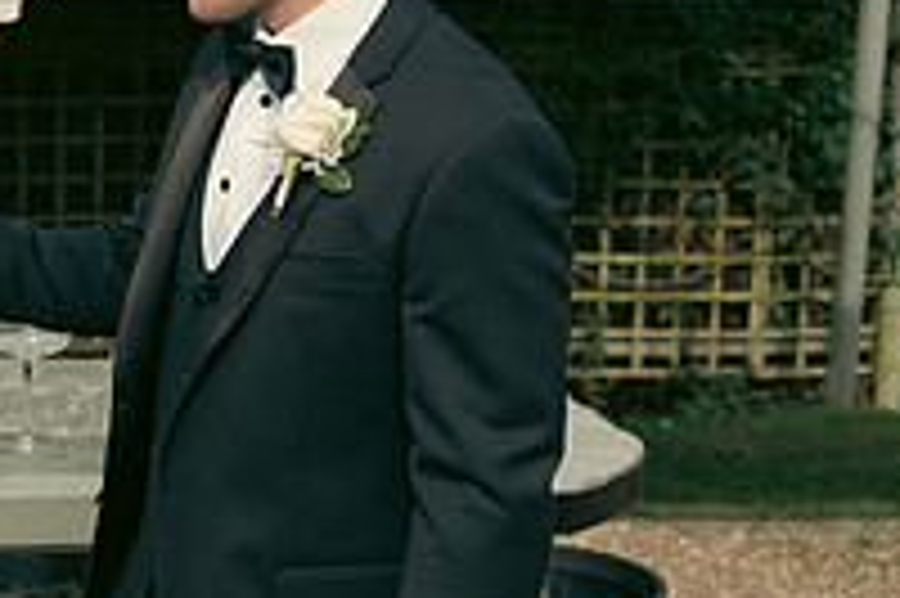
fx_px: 2173
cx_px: -104
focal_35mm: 87
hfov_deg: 22.1
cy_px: 164
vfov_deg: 15.6
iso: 320
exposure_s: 1/3200
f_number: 3.5
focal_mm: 30
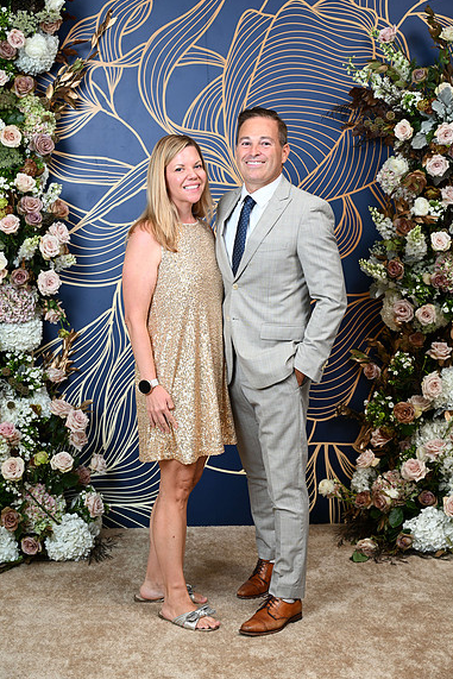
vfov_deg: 32.4
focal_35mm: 62
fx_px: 1169
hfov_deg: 21.9
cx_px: 225
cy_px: 340
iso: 125
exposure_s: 1/125
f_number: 5.6
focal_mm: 61
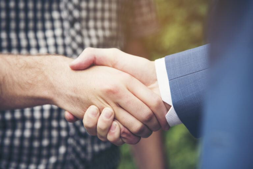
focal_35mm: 120
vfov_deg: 11.4
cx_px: 126
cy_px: 84
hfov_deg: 17.1
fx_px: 844
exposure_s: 1/400
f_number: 4
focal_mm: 120
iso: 160
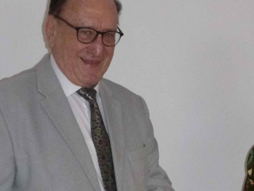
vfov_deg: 14.0
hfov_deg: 18.6
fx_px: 770
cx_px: 188
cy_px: 143
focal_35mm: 105
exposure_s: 1/60
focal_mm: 6.4
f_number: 4.4
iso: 400
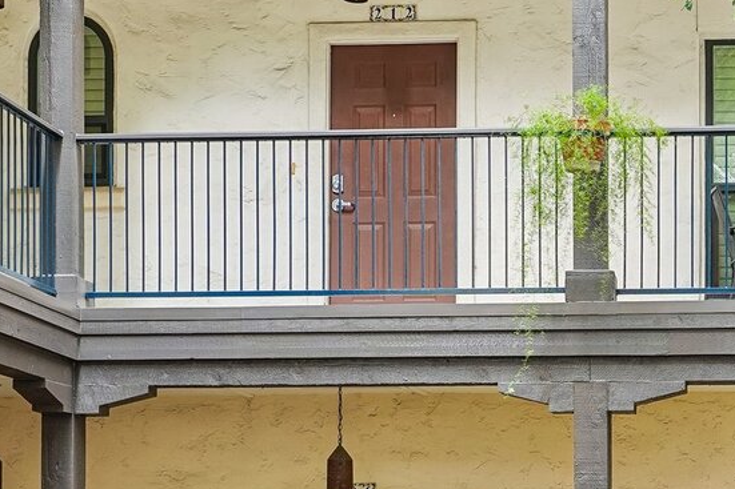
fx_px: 2010
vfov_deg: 13.4
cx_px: 671
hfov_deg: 20.3
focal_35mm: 98
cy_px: 648
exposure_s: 1/15
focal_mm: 33.5
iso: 400
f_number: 8
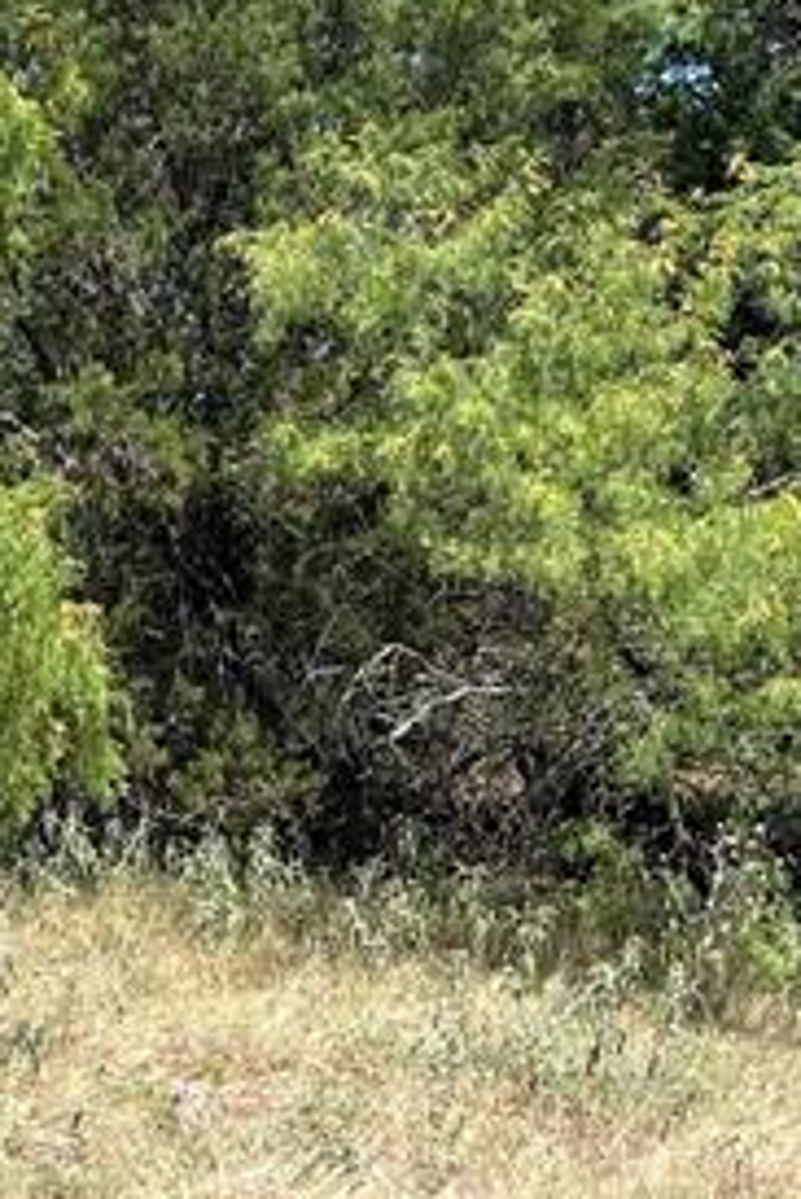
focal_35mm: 101
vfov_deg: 19.6
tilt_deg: +8.8
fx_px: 3366
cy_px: -26
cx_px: 105
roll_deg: -0.8
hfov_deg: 13.5
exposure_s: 1/2268
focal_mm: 5.1
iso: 50
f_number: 1.6
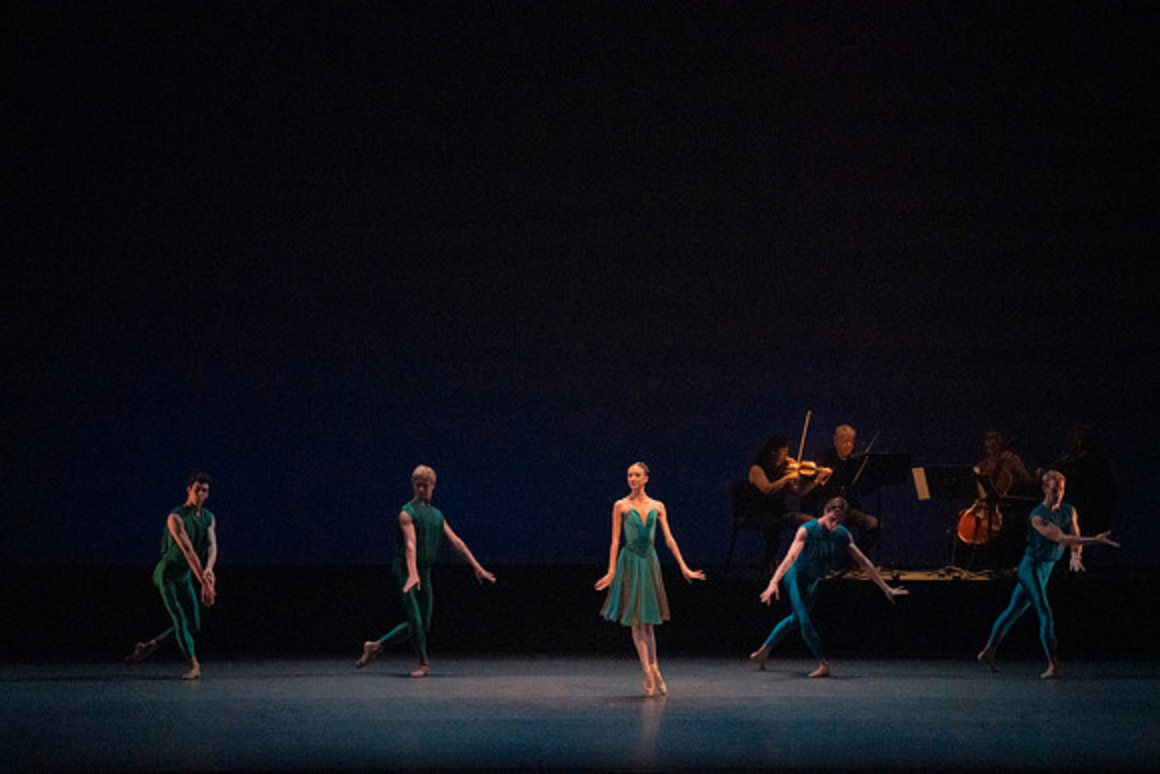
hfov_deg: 12.8
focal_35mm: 160
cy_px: 387
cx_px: 580
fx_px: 5157
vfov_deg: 8.6
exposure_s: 1/400
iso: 25600
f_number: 8
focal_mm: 160
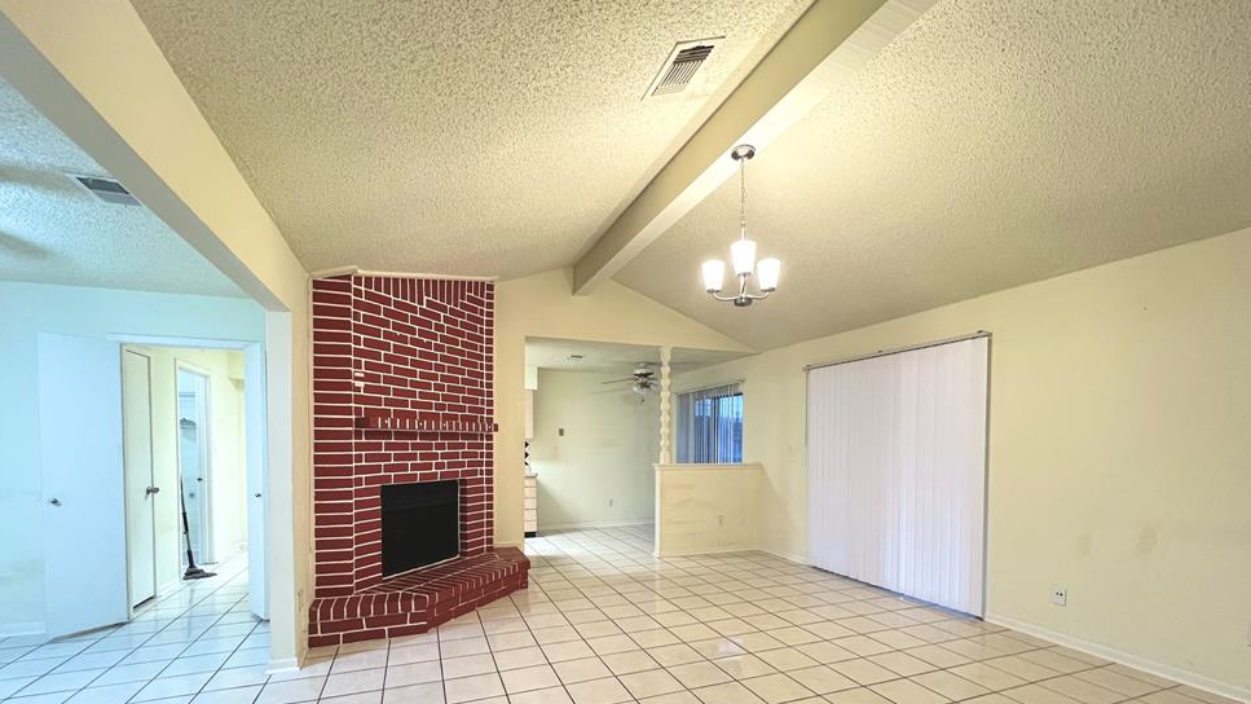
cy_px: 457
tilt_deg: -2.8
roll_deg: -0.2
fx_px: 498
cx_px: 624
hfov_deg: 103.0
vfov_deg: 69.0
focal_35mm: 15
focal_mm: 1.57
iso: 500
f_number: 1.8
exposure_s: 1/60
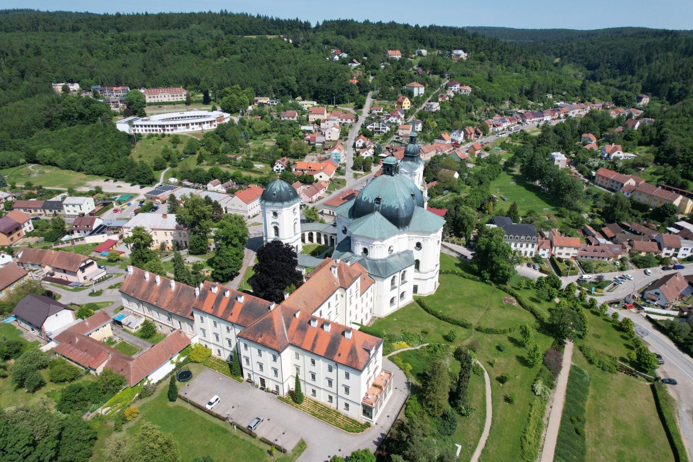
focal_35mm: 22
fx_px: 423
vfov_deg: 57.2
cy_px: 231
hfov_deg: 78.6
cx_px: 346
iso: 140
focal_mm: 8.38
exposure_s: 1/2500
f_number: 2.8
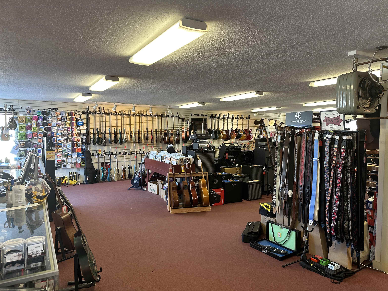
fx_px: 269
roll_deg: -0.1
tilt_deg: -3.4
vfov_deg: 56.8
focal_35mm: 24
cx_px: 194
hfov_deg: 71.6
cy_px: 146
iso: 125
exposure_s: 1/60
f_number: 1.78
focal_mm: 6.86
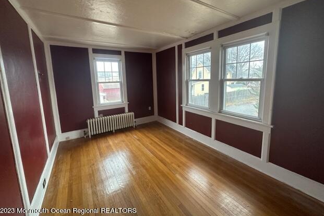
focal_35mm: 15
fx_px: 135
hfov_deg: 100.4
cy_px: 97
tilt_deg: -8.3
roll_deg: -0.2
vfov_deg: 77.1
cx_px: 159
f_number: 2.2
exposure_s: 1/120
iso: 160
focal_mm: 2.22
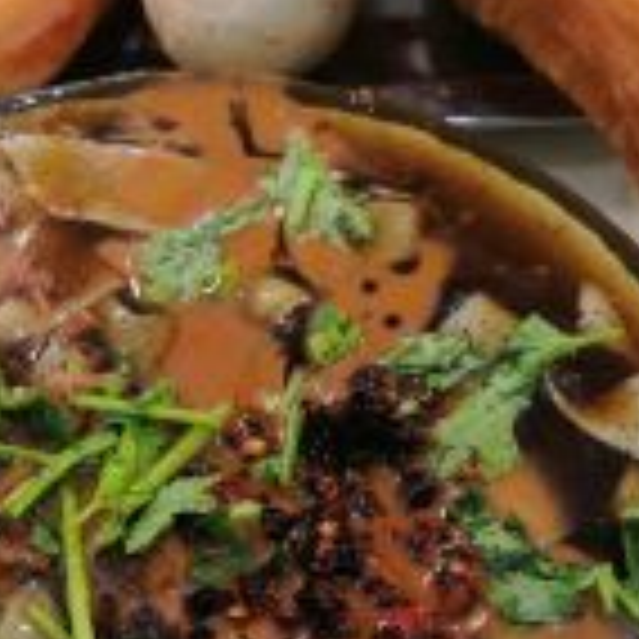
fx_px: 1399
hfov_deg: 25.6
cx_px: 220
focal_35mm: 67
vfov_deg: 25.7
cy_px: 338
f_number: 1.8
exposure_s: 1/33.3
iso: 320
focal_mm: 3.95
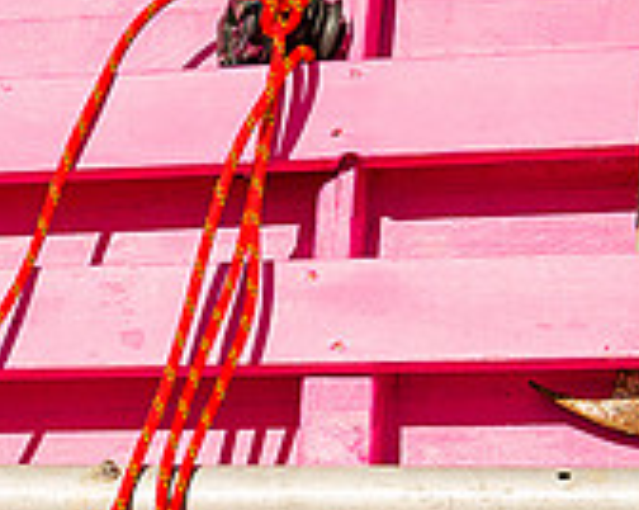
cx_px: 25
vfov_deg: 6.9
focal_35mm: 221
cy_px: -69
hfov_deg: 8.7
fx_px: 4175
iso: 64
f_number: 6.3
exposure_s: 1/320
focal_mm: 57
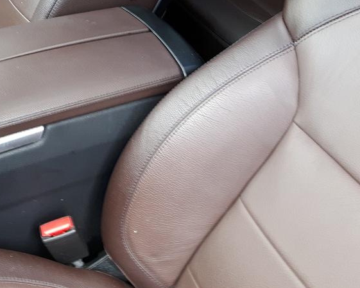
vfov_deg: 21.8
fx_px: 735
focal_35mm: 69
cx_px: -20
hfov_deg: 25.8
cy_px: 49
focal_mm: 3.7
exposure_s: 1/33
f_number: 1.9
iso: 50
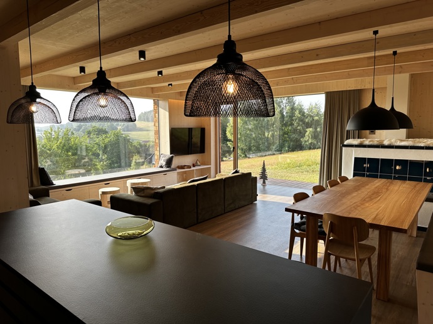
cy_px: 162
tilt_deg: -5.9
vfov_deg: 56.8
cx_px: 216
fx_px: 300
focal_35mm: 24
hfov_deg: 71.6
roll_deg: +0.7
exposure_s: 1/404
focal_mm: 6.86
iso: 80
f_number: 1.78
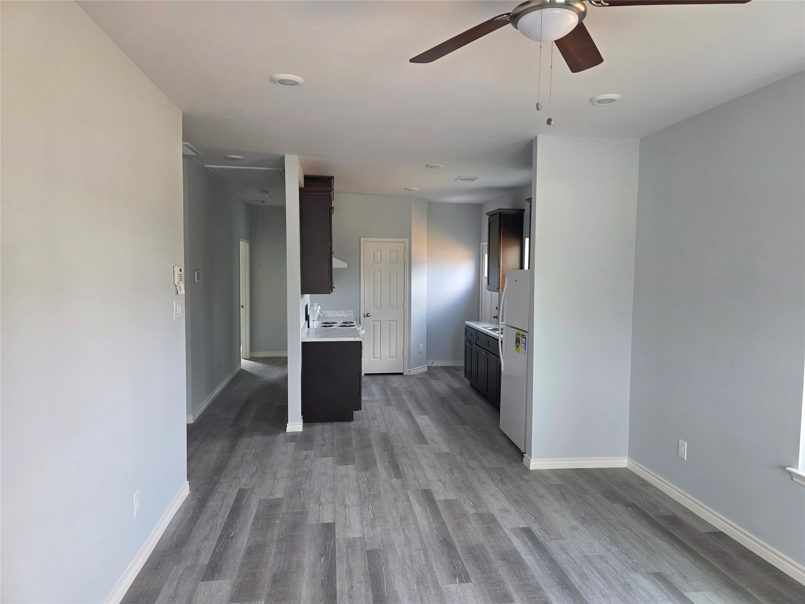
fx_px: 535
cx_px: 402
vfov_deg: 58.9
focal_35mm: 23
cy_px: 302
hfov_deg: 73.9
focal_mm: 6.3
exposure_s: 1/120
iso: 200
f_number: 1.7
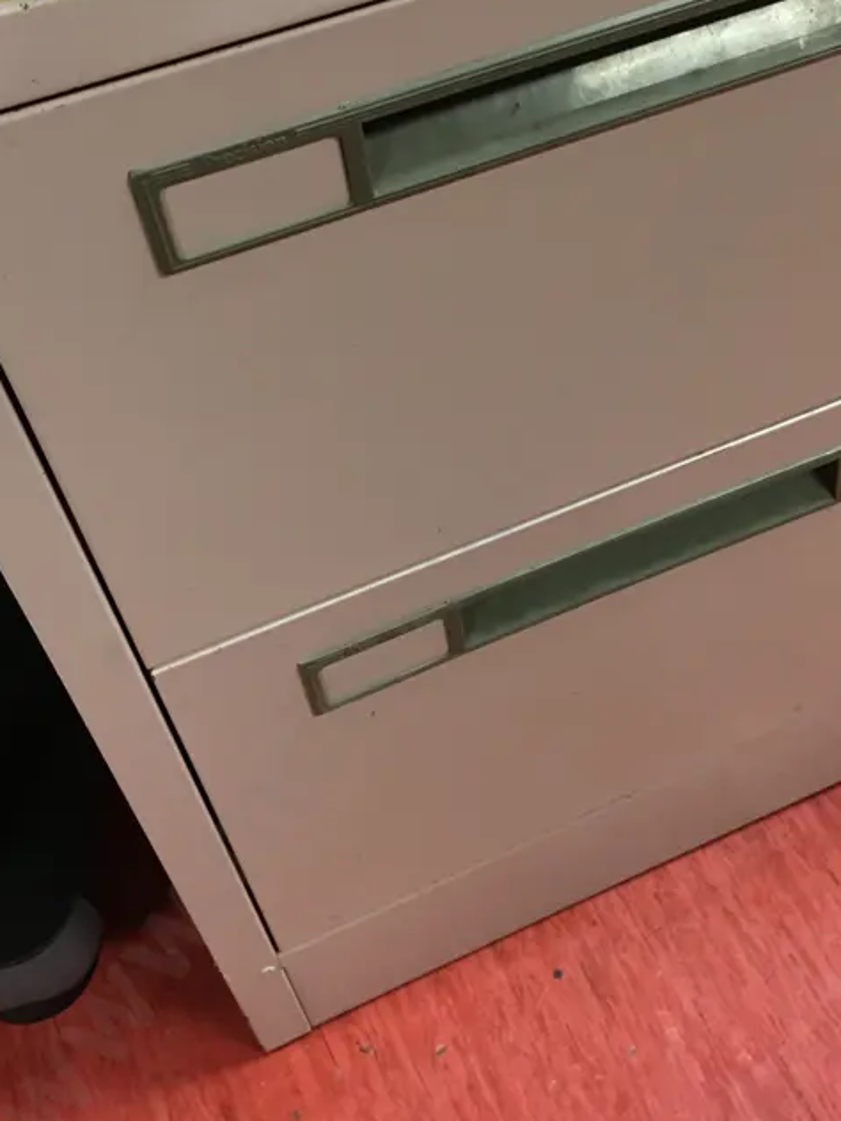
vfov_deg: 40.1
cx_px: 564
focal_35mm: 47
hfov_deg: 30.6
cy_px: 413
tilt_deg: -45.5
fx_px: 1522
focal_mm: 4.15
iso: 100
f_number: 2.2
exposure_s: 1/17
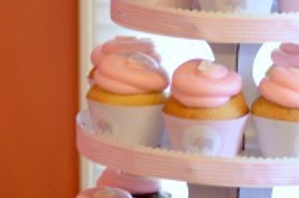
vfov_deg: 5.1
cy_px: 166
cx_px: 329
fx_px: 2239
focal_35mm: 270
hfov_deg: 7.6
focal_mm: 50
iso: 250
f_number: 1.8
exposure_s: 1/30
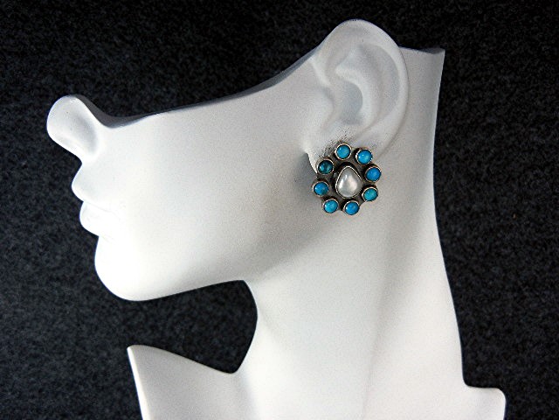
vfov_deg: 28.0
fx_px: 840
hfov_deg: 36.8
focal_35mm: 52
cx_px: 280
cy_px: 210
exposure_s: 1/30.2
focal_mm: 9.3
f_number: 3.9
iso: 160
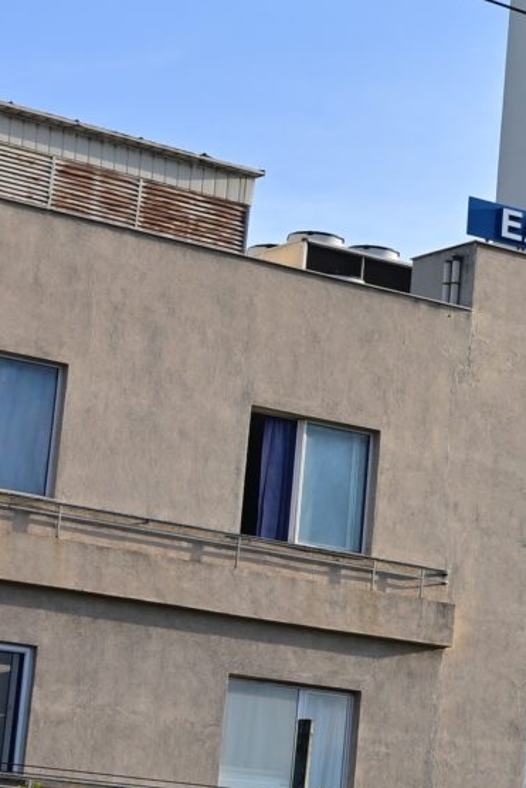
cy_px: 304
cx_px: 1718
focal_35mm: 154
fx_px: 3379
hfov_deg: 7.5
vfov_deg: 13.3
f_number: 6.3
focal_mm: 33.5
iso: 100
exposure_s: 1/320
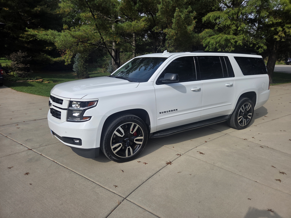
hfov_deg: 73.9
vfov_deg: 58.9
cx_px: 146
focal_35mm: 23
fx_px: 193
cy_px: 109
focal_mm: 5.4
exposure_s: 1/5699
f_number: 1.8
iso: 80
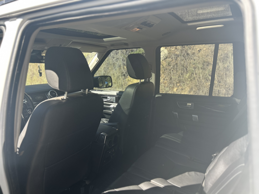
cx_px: 130
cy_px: 97
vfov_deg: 53.1
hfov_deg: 67.3
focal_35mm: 26
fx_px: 195
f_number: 1.5
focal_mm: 5.7
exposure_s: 1/413
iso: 50
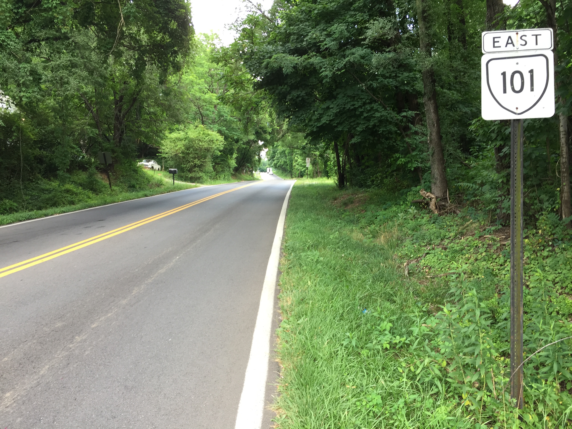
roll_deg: -1.5
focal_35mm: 29
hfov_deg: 61.7
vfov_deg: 48.2
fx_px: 479
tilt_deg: -2.7
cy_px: 214
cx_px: 286
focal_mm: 4.15
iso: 32
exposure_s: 1/60
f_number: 2.2
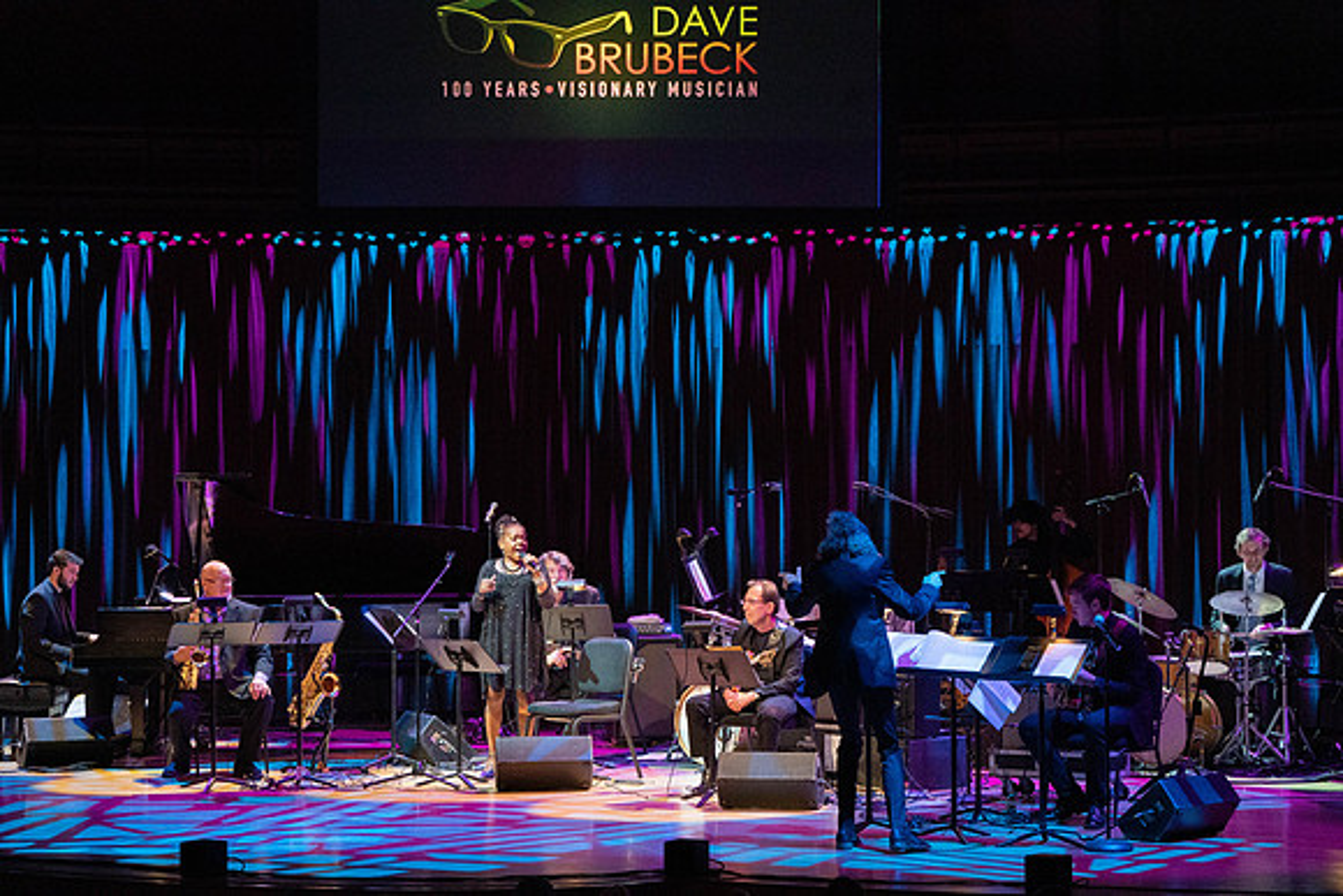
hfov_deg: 20.4
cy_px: 448
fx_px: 3731
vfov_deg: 13.7
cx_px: 672
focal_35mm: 100
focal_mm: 100
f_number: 8
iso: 5000
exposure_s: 1/320
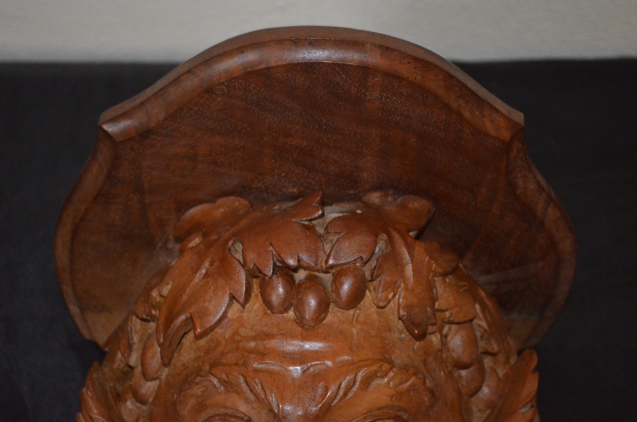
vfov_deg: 16.5
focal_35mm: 82
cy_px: 211
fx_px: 1457
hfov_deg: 24.7
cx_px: 318
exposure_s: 1/60
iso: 3200
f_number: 5.6
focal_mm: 55
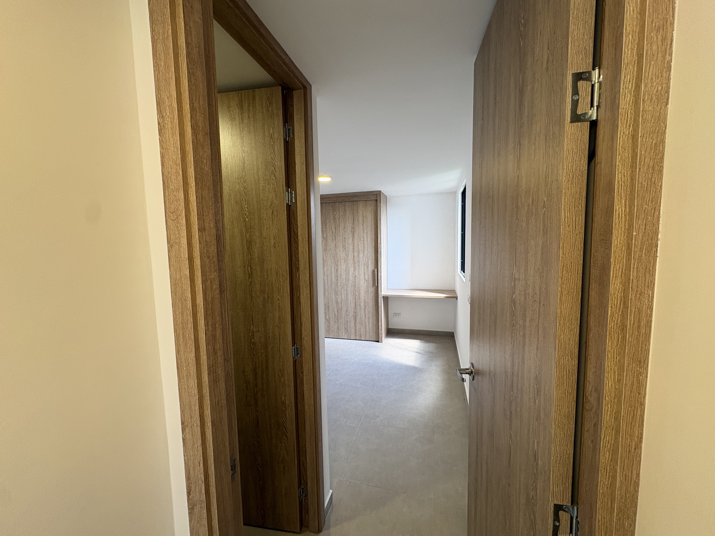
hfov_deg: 102.1
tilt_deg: -4.1
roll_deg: +1.4
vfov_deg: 85.7
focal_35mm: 14
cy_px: 268
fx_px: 289
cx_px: 358
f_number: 2.2
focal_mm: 2.22
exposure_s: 1/120
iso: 200
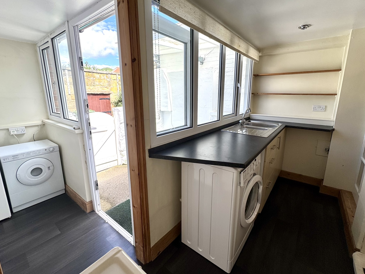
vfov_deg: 81.7
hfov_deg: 98.1
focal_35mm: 15
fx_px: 158
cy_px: 128
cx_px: 192
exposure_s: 1/351
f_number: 2.2
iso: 40
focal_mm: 2.22
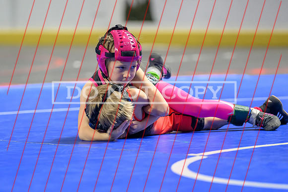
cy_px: 114
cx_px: 129
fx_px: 2657
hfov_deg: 6.2
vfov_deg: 4.1
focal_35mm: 332
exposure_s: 1/800
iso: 3600
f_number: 2.8
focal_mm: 200
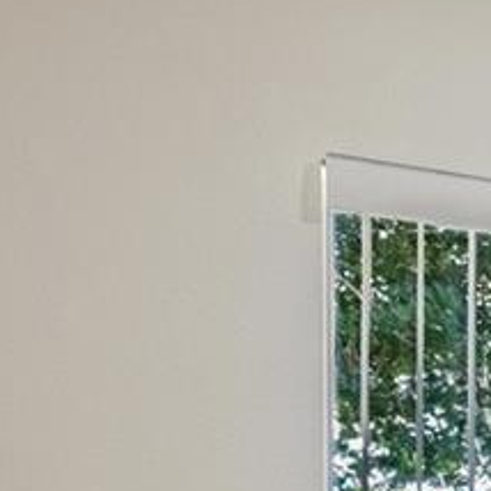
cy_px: 718
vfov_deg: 15.0
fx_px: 1733
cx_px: 1464
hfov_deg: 10.9
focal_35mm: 108
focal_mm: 17
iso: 800
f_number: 10
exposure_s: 1/20
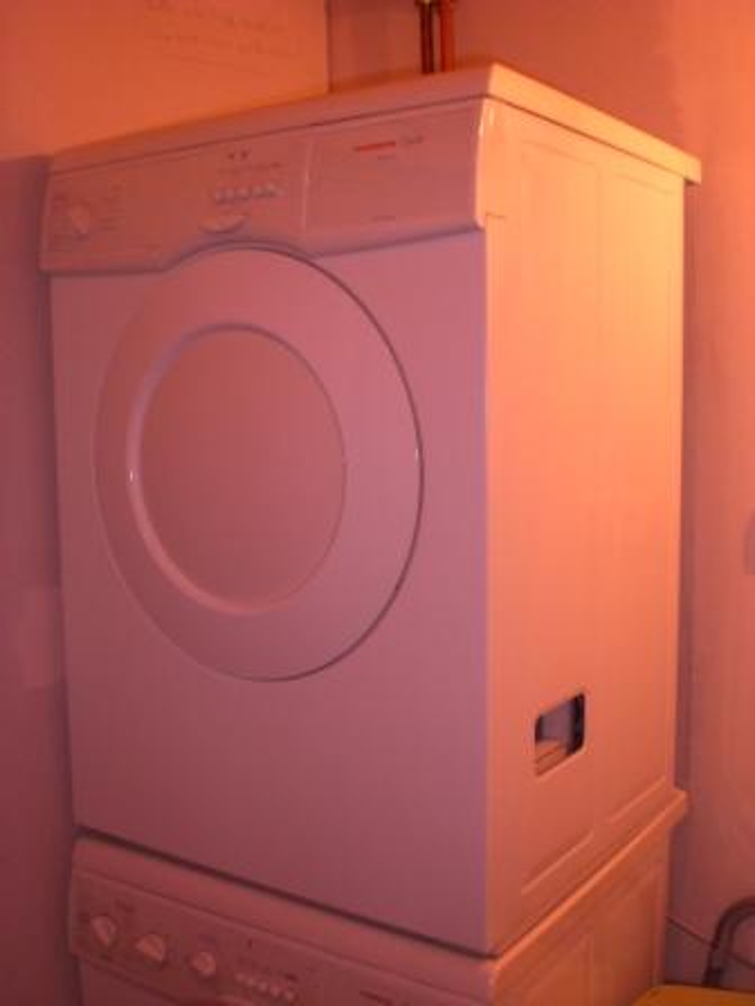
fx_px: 1105
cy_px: 503
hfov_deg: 37.7
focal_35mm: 38
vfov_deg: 49.0
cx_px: 378
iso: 200
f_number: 3.1
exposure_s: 1/30
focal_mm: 6.3
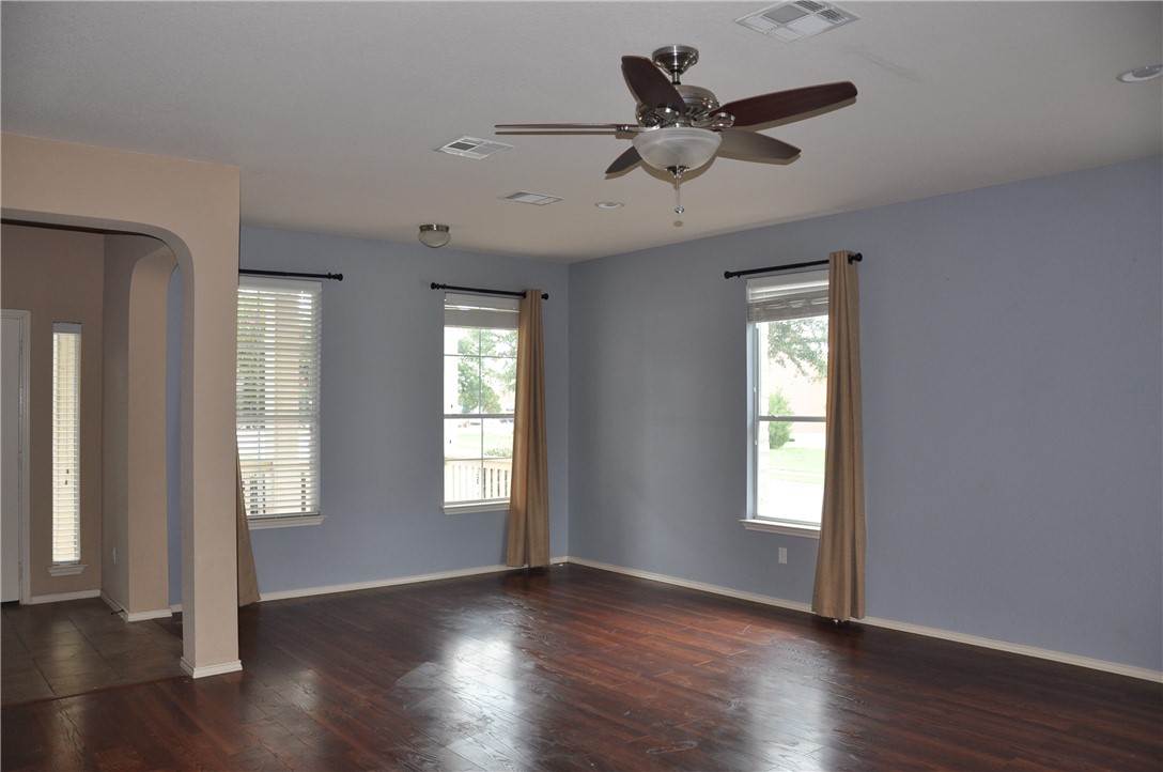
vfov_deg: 47.8
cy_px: 386
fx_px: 871
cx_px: 582
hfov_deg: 67.5
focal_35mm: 27
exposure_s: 1/125
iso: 400
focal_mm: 18
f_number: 3.5
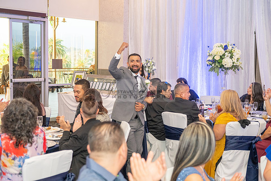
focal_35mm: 48
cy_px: 90
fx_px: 361
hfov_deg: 41.1
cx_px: 136
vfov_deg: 28.1
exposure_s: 1/160
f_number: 3.5
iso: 1600
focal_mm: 48
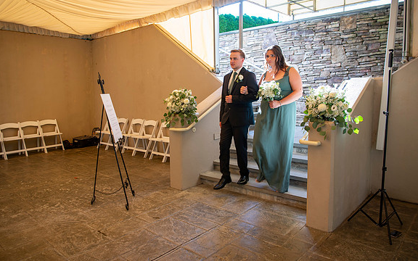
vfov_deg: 44.5
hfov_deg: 66.5
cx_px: 209
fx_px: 319
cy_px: 124
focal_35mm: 28
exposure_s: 1/100
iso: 200
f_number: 4
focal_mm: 27
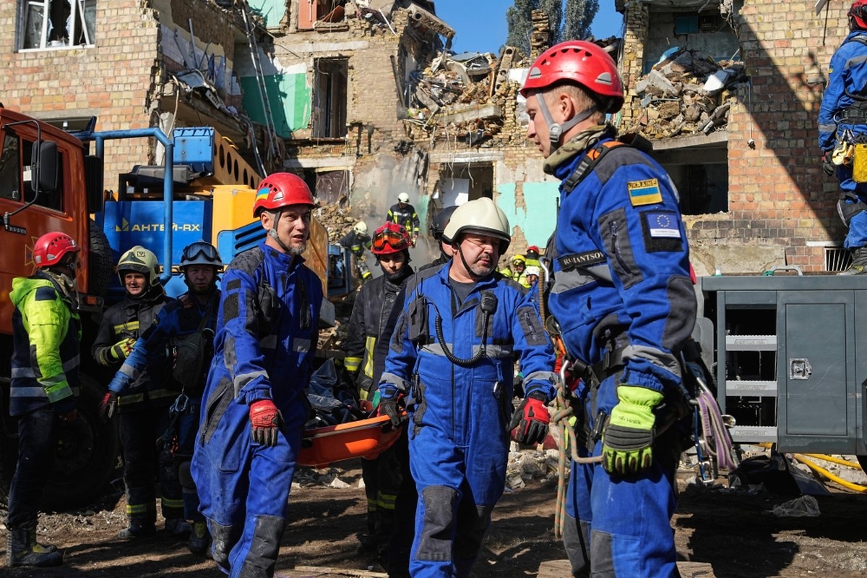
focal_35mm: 46
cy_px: 289
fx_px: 1107
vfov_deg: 29.2
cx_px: 434
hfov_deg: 42.8
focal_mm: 46
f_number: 8
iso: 320
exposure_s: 1/800
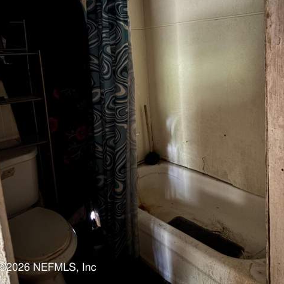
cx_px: 141
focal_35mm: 31
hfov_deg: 52.5
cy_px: 93
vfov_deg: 51.5
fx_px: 288
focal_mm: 5.96
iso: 1000
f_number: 1.6
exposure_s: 1/5
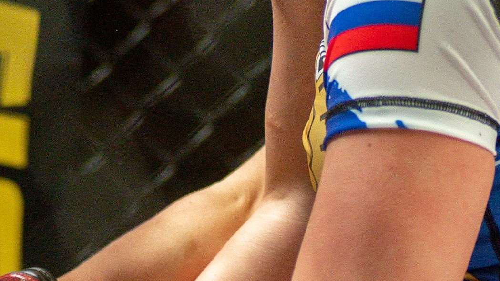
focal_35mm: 437
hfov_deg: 4.9
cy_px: 310
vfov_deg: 2.8
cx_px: 252
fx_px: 5794
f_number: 4
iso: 2000
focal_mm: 125
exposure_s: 1/1250
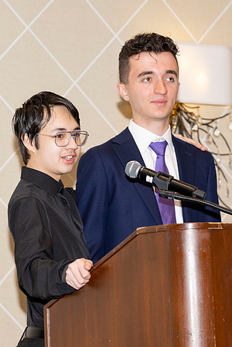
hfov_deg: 8.7
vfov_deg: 13.0
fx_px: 1522
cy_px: 174
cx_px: 173
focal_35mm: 158
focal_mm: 105
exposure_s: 1/100
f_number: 5.6
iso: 1000
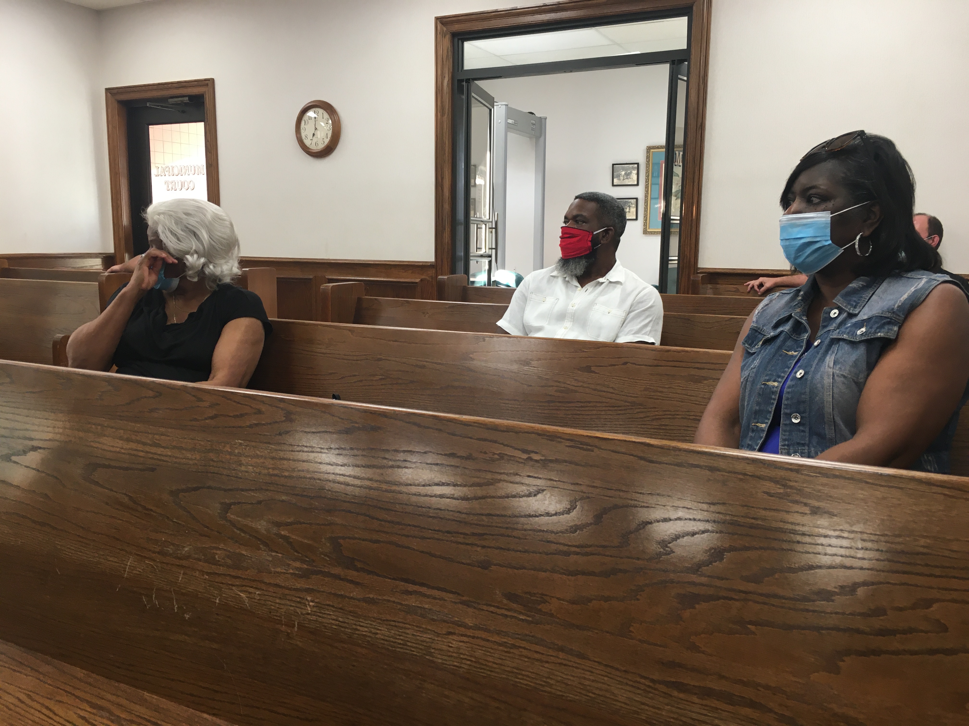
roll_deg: -0.4
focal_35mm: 29
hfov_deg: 61.7
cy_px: 363
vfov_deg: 48.2
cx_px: 484
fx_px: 812
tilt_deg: -7.9
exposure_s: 1/30
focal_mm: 4.15
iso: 50
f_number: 2.2
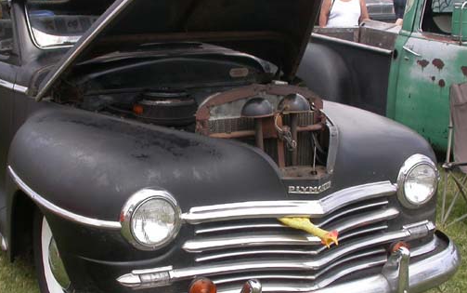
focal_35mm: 64
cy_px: 158
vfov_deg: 20.3
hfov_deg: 31.9
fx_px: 815
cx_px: 180
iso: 100
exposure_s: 1/243
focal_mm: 7.85
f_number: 6
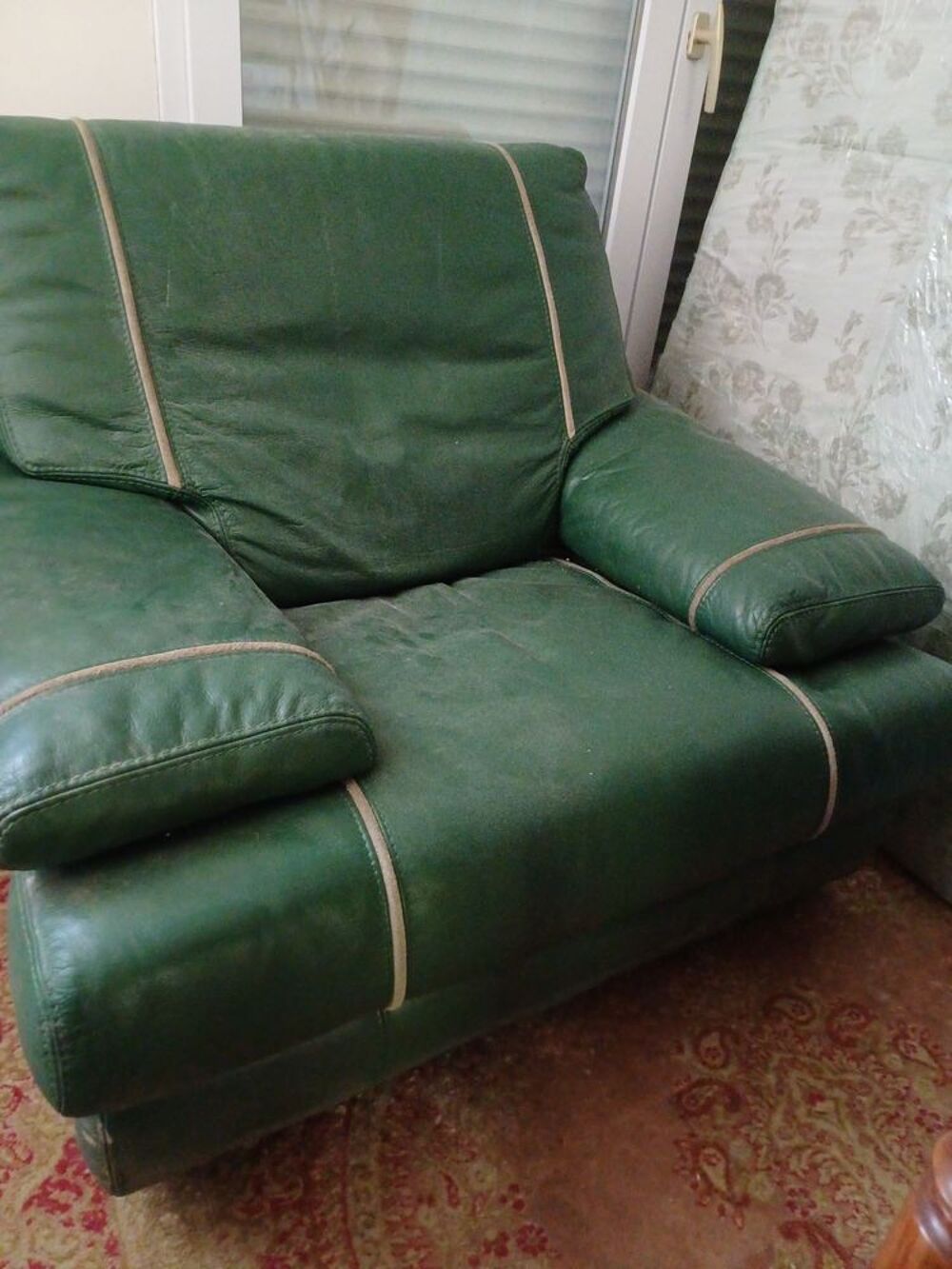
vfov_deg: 69.4
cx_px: 476
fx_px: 917
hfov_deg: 54.9
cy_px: 634
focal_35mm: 25
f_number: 1.8
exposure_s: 1/20
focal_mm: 4.65
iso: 1250
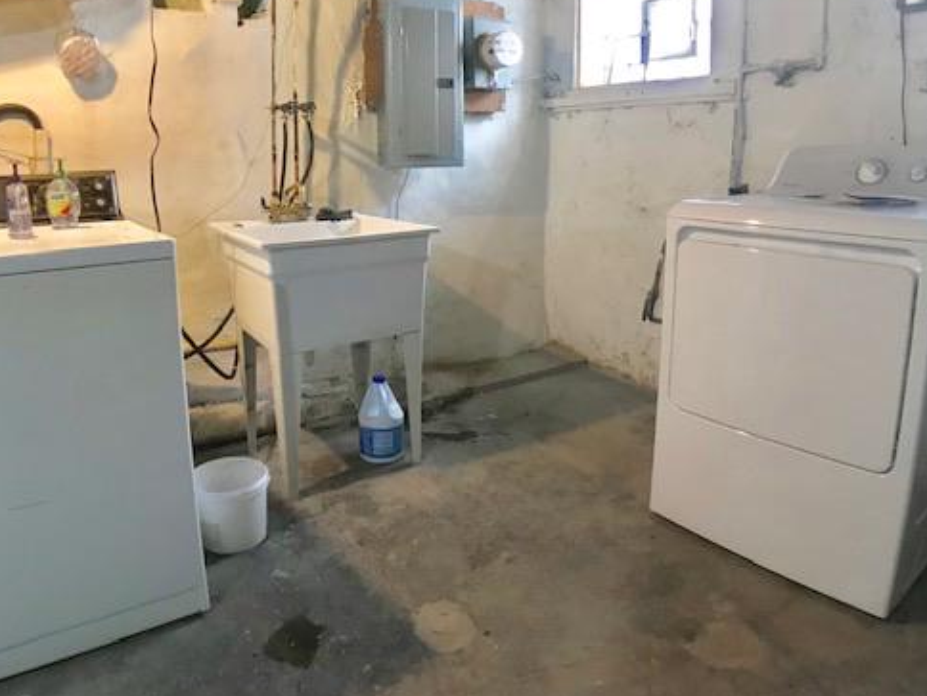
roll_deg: +1.0
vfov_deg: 38.3
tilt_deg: -7.2
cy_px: 247
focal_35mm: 37
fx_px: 991
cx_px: 421
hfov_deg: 50.1
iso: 64
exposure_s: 1/15
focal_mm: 3.99
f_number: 1.8
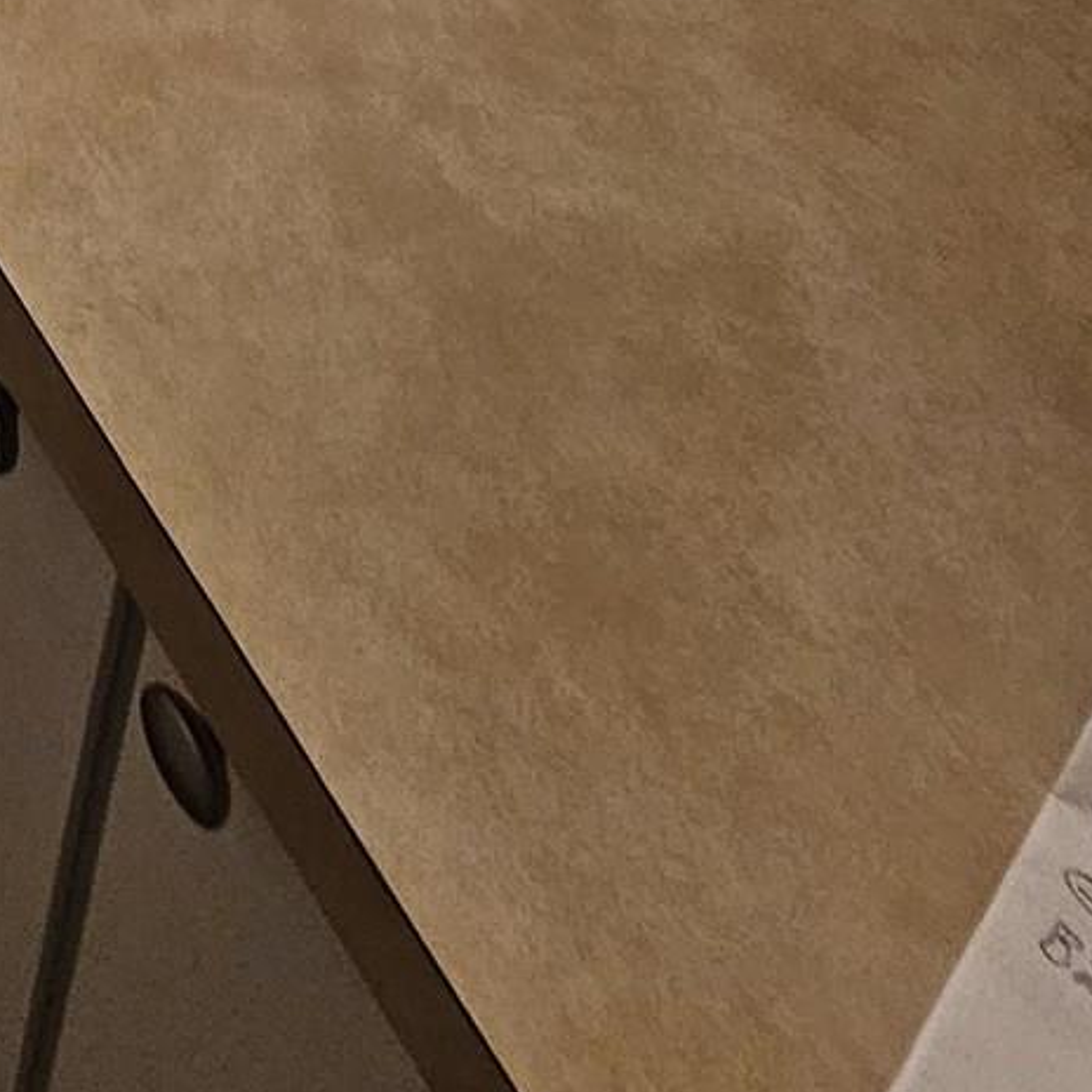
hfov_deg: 21.4
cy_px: -1356
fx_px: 2034
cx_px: -805
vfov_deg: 16.6
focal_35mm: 57
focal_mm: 2.2
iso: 100
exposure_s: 1/60
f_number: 2.2
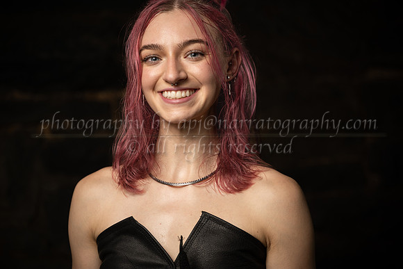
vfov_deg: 18.2
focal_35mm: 75
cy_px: 134
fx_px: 840
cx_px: 202
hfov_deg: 27.0
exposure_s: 1/400
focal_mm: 75
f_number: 2.8
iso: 400
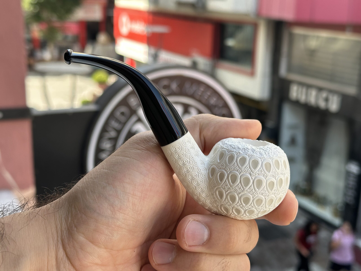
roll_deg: -1.9
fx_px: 501
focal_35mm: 48
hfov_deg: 39.7
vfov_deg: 30.3
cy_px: 136
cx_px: 180
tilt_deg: -15.1
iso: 64
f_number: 1.78
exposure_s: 1/456
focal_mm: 6.86
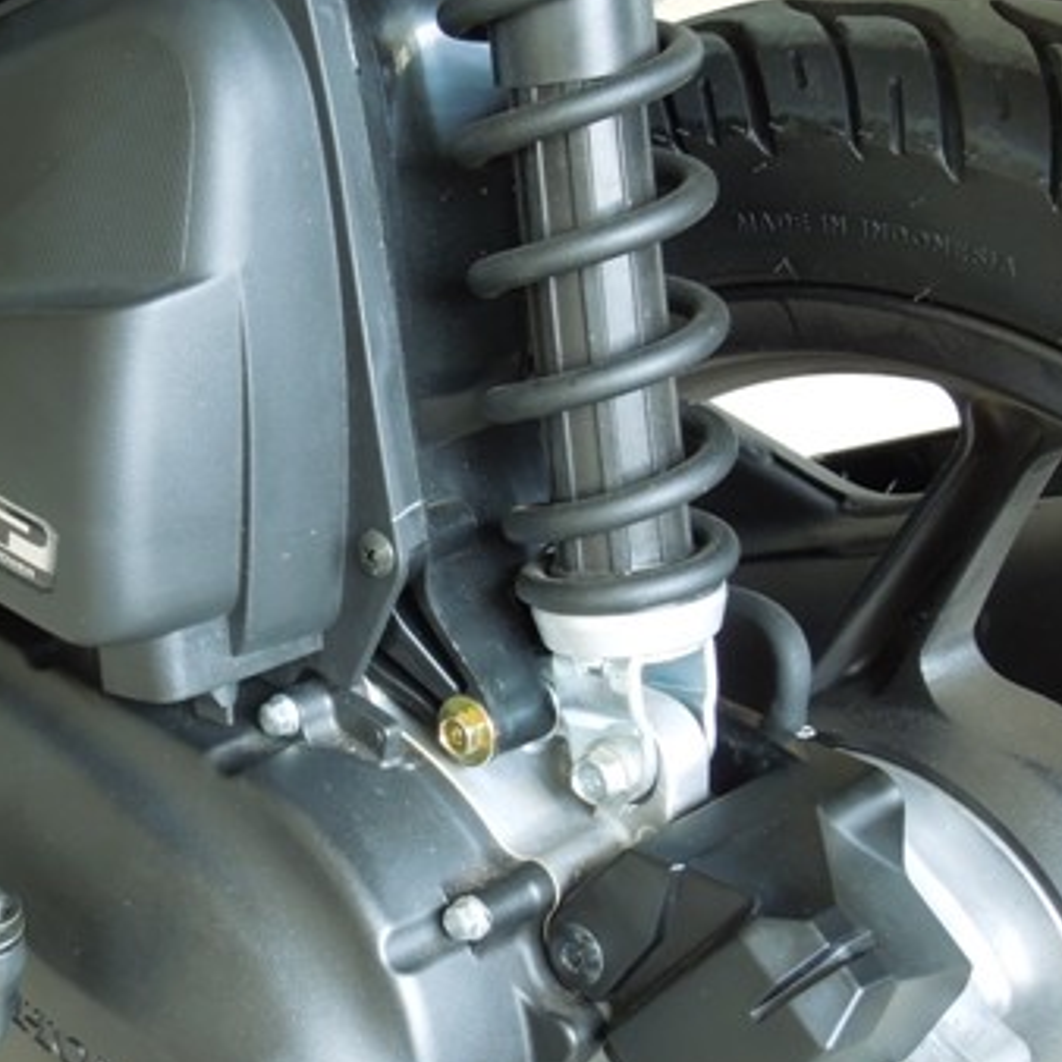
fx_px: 2499
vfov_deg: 24.0
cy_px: 603
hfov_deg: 23.4
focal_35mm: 72
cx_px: 135
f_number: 3.9
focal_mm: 7.8
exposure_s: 1/50
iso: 320
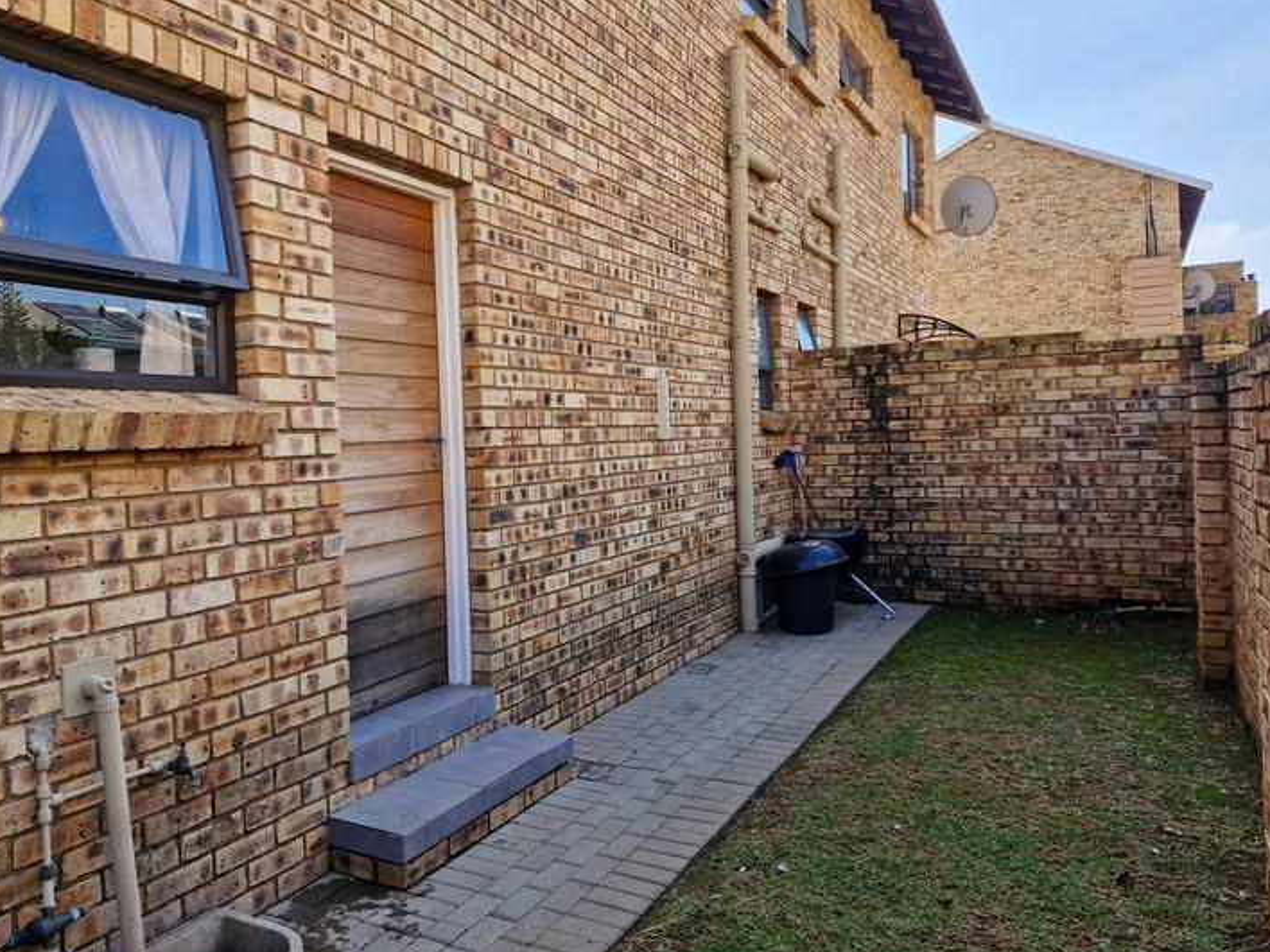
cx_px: 565
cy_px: 448
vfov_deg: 53.0
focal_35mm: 26
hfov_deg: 67.1
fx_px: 954
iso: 50
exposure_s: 1/552
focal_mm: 5.54
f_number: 1.8
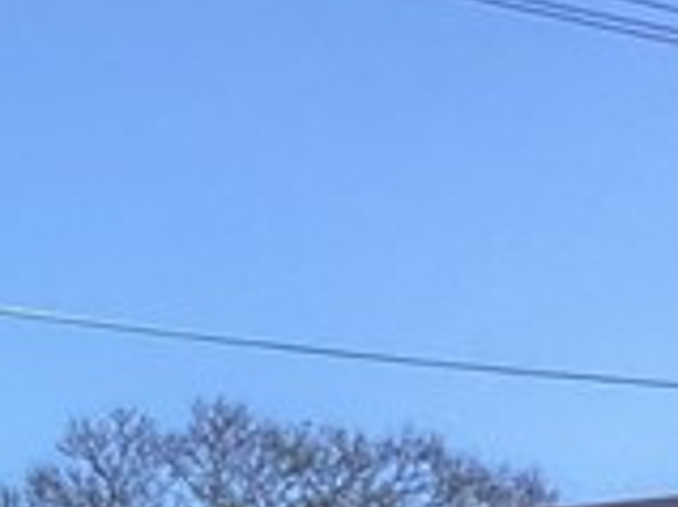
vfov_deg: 7.1
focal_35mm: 200
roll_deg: +0.0
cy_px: 1048
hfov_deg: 9.6
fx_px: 3914
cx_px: -354
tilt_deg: +4.9
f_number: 2.4
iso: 25
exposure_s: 1/1217
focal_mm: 3.3
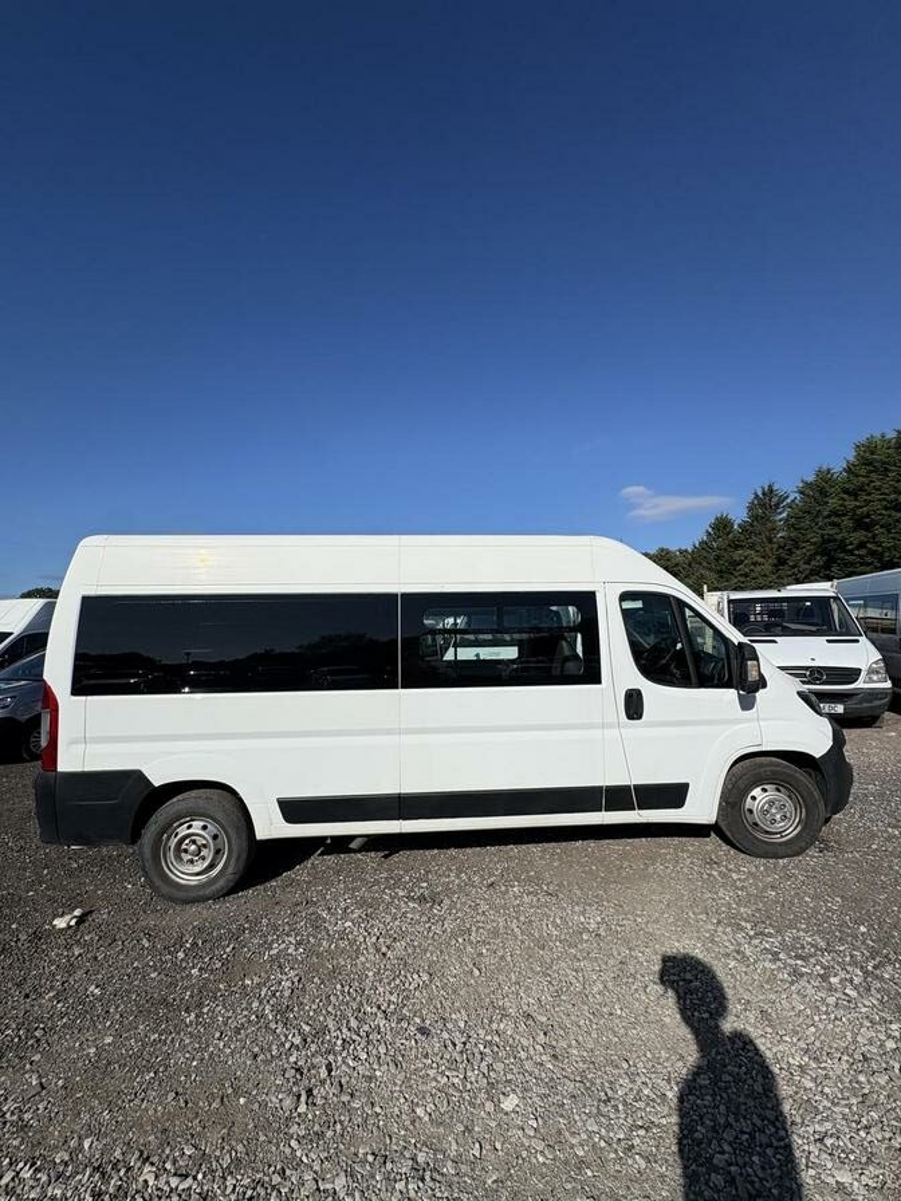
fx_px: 486
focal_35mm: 14
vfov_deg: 102.1
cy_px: 600
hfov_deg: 85.7
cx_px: 450
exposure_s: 1/6135
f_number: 2.2
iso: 50
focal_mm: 2.22
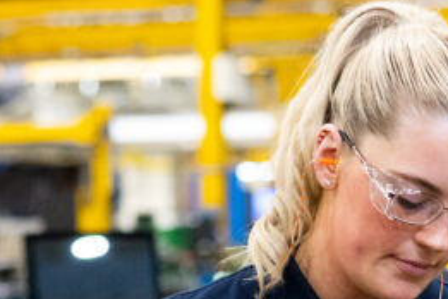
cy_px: 405
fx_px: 2439
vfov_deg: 6.9
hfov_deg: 10.5
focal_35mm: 196
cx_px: 218
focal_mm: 50
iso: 1600
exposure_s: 1/200
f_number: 2.8
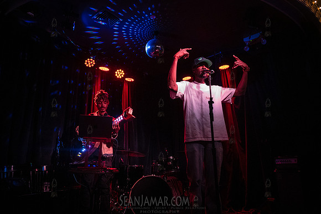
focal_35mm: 24
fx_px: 214
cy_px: 107
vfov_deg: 53.1
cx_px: 160
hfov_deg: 73.8
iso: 12800
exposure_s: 1/250
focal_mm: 24
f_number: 3.5
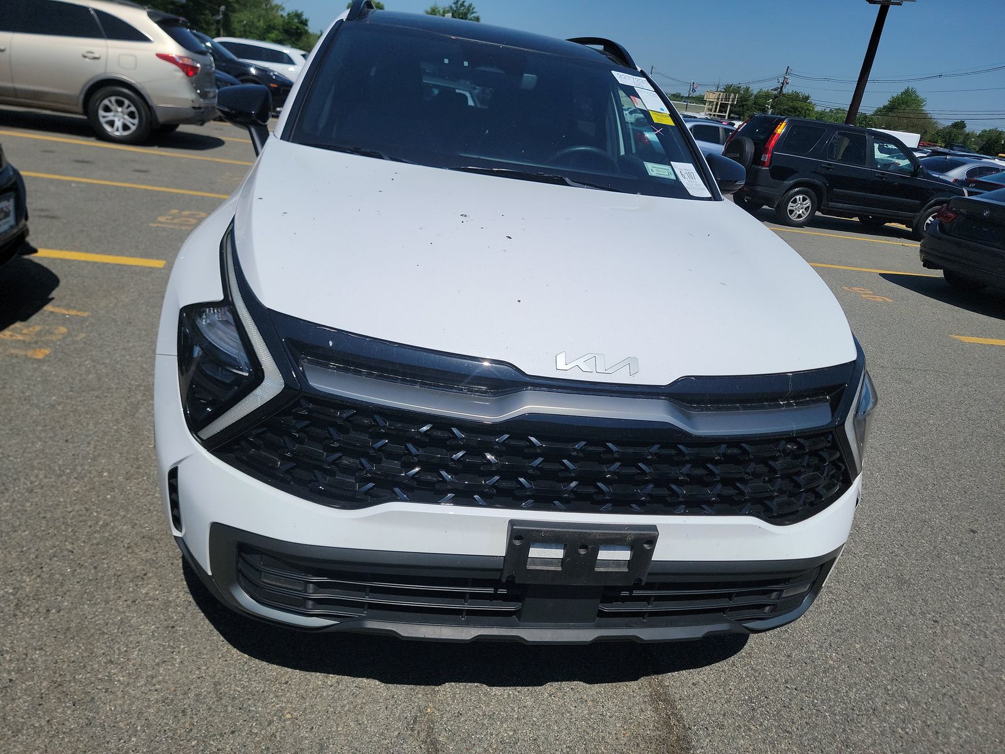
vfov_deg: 56.8
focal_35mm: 24
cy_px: 377
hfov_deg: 71.6
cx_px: 502
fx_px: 697
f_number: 1.8
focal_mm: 6.7
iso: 50
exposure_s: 1/2345
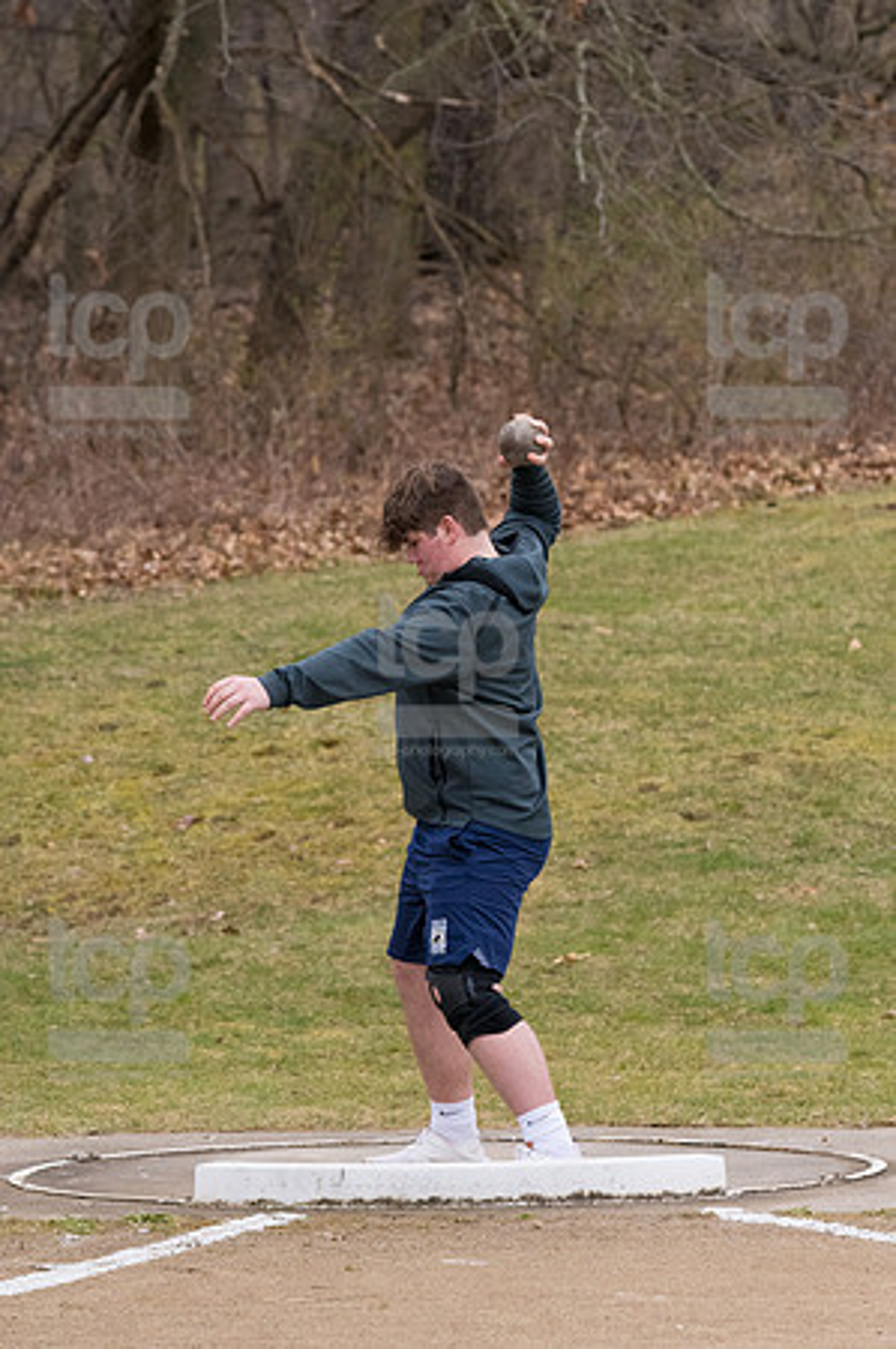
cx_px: 448
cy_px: 674
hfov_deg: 5.6
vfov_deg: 8.3
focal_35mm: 247
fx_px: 9242
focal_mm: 165
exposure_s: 1/2000
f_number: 5
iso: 2000
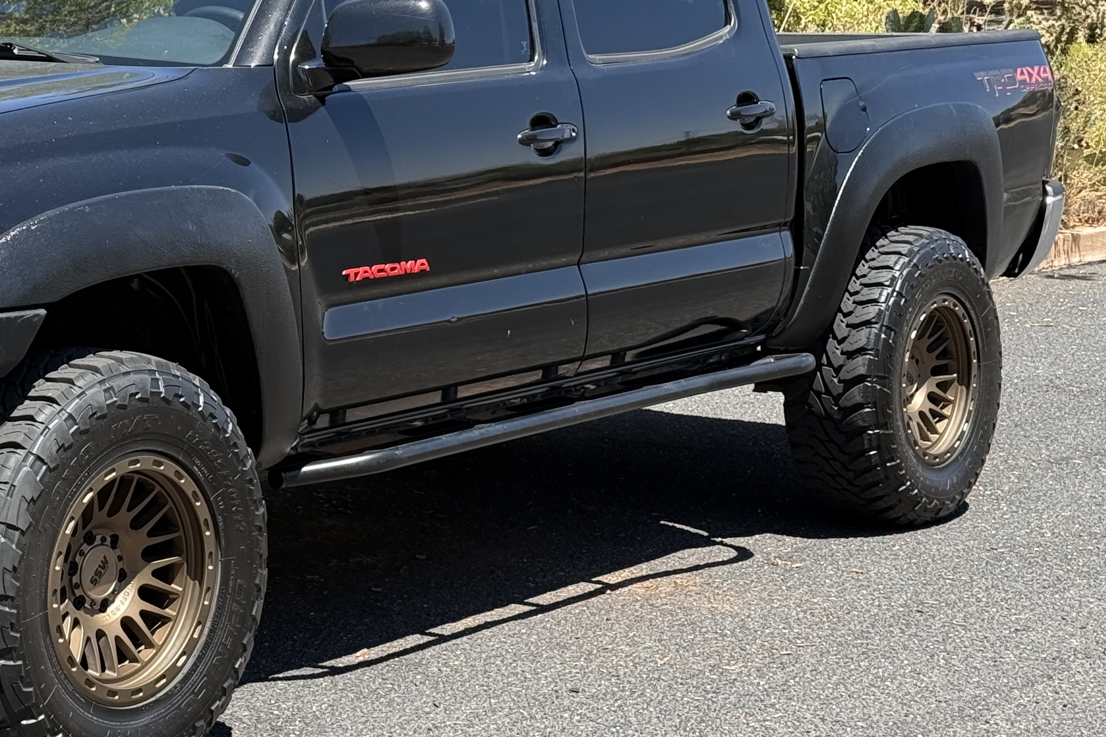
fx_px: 2704
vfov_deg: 15.5
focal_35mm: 88
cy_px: 224
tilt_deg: -6.7
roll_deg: +1.0
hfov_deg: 22.7
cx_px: 160
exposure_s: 1/1642
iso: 100
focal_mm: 6.76
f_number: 1.78
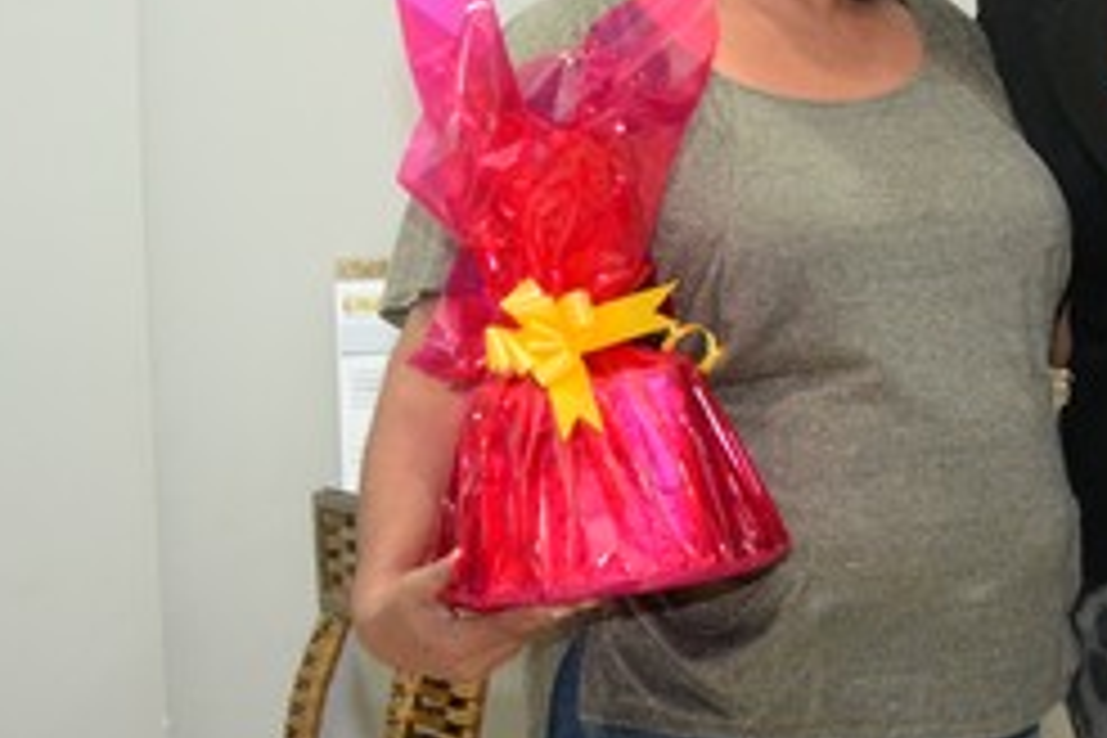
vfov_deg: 10.0
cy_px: 135
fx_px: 4212
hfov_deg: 14.9
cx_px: 886
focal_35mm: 137
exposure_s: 1/100
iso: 3200
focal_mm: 50
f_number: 5.6
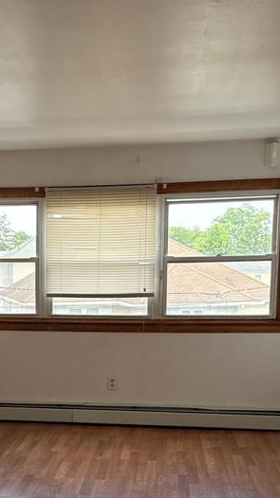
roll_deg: +0.5
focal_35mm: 51
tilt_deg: -8.0
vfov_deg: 39.7
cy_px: 359
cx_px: 49
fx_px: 674
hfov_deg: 23.1
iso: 100
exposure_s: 1/214
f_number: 1.78
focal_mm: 6.76
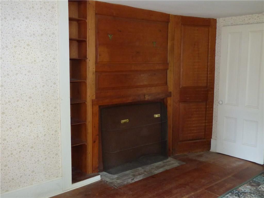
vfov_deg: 38.7
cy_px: 99
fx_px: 282
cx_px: 132
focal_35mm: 37
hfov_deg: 50.1
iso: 800
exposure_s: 1/60
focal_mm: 6.47
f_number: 3.5
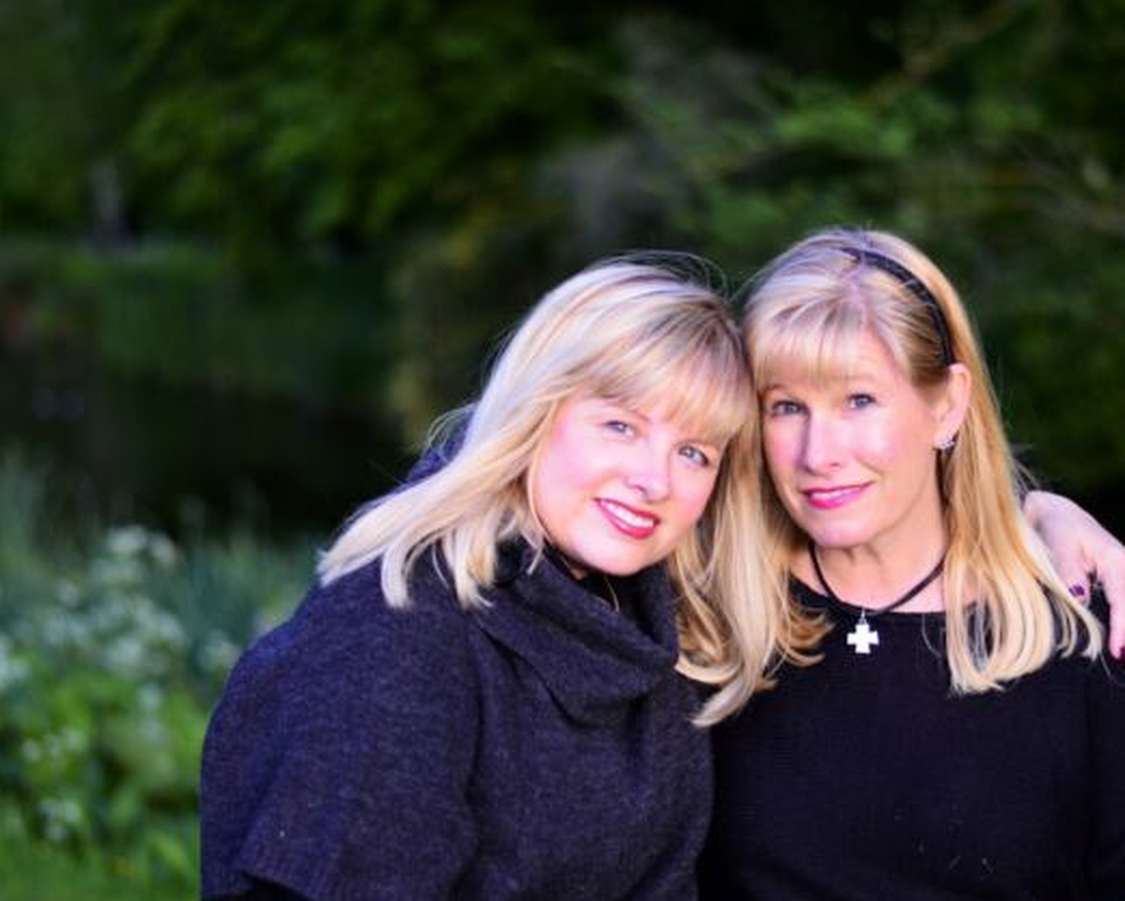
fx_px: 2864
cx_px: 584
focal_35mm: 86
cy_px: 449
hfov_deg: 22.2
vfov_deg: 17.9
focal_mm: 50
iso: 200
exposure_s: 1/800
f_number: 1.8
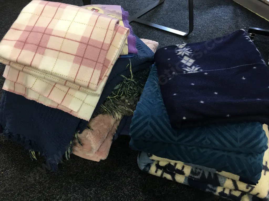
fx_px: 225
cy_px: 100
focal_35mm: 29
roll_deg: -0.3
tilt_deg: -41.0
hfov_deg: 61.7
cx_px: 134
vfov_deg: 48.2
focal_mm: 4.15
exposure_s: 1/17
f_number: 2.2
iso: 64
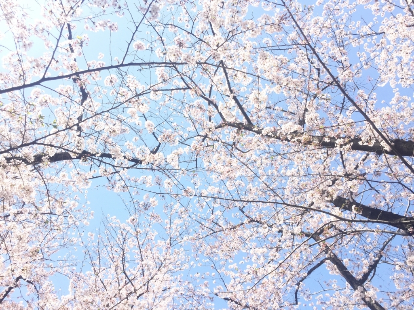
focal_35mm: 29
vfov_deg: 48.2
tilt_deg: +64.8
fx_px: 347
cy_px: 155
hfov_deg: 61.7
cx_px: 207
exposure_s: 1/879
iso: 32
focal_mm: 4.15
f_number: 2.2
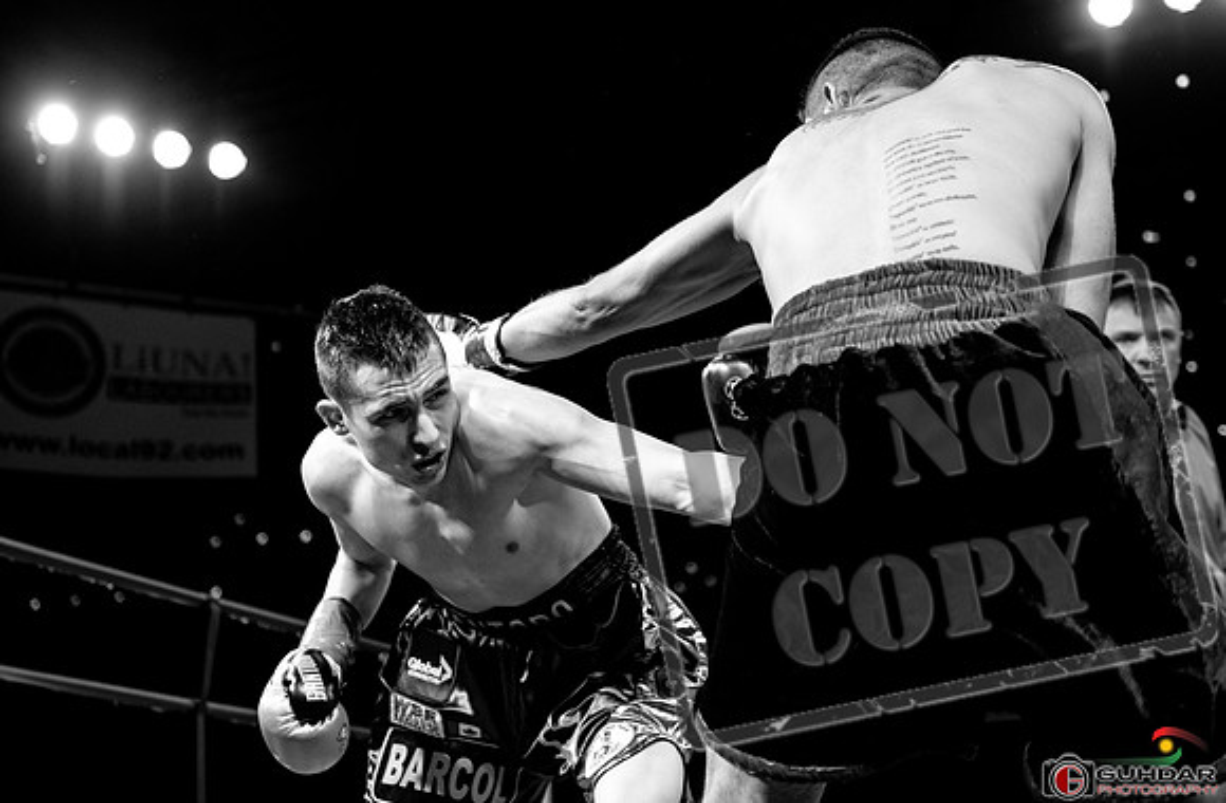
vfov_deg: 28.8
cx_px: 523
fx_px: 1561
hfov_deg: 42.8
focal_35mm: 46
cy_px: 335
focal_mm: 40
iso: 2500
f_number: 2.8
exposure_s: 1/1000
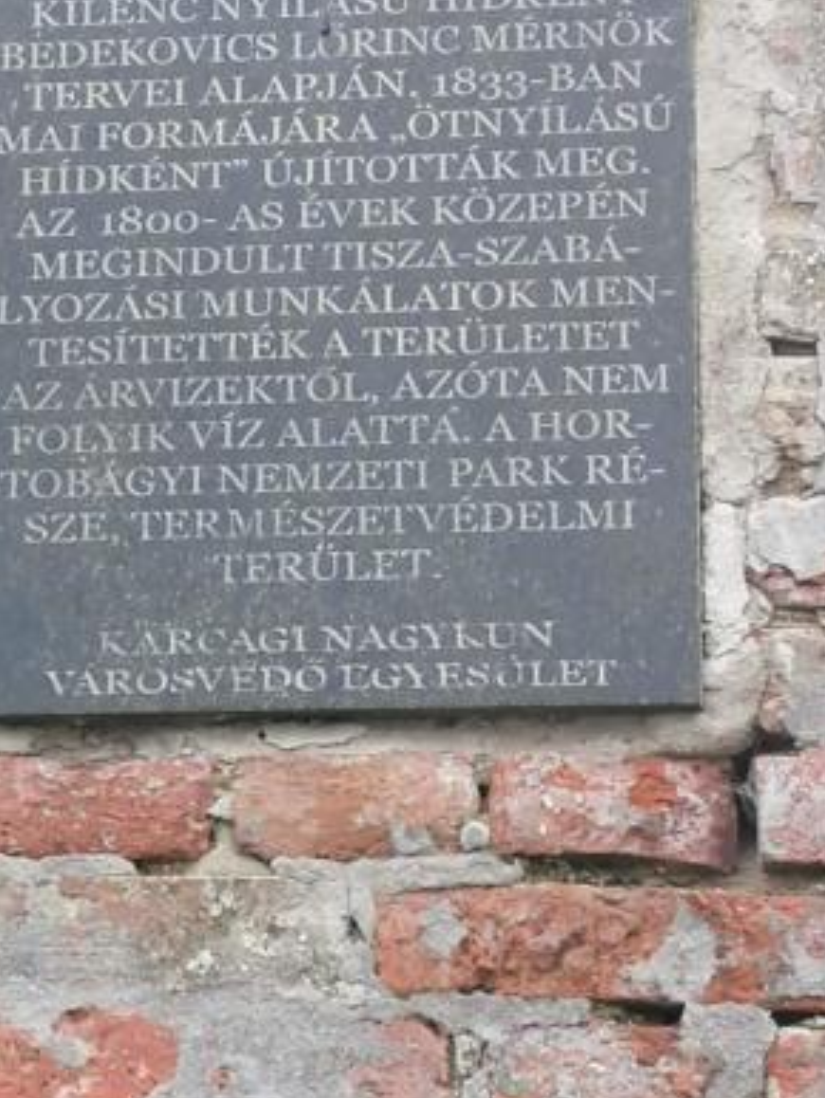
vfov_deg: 16.0
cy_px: 461
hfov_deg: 12.1
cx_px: 300
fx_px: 3904
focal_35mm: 123
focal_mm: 4.75
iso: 50
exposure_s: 1/161
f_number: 1.8
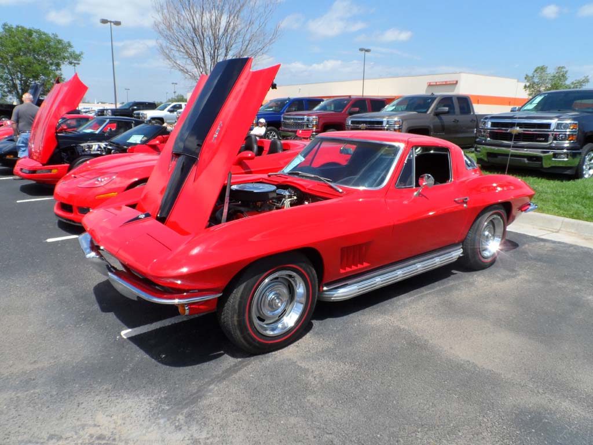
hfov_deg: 71.6
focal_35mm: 24
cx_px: 296
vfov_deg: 56.8
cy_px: 222
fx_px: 411
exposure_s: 1/500
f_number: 4.5
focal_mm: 4
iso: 80
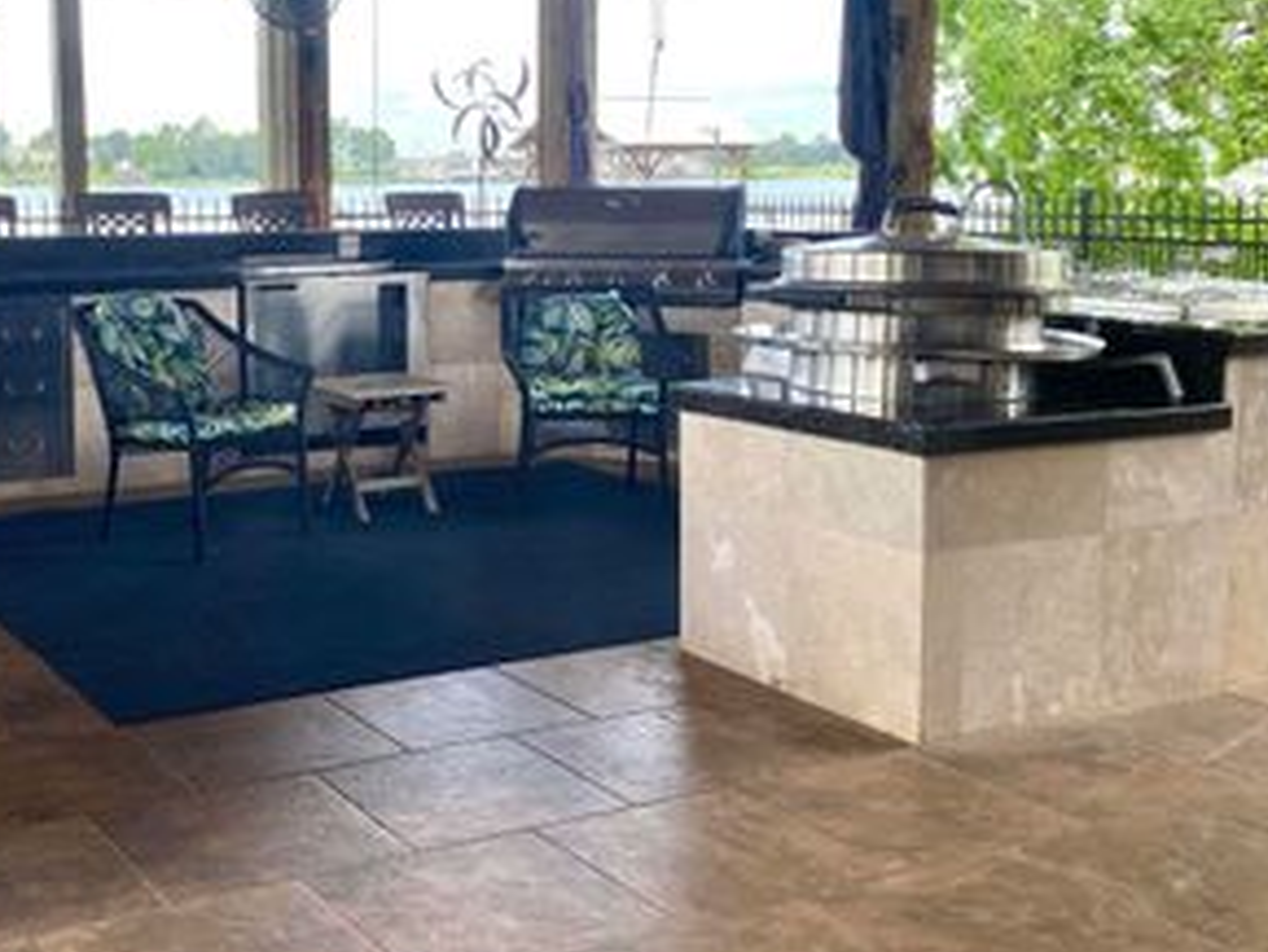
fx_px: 1649
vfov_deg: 31.9
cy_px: 301
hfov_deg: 41.4
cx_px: 404
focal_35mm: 45
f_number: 1.8
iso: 32
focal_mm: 4.25
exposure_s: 1/316
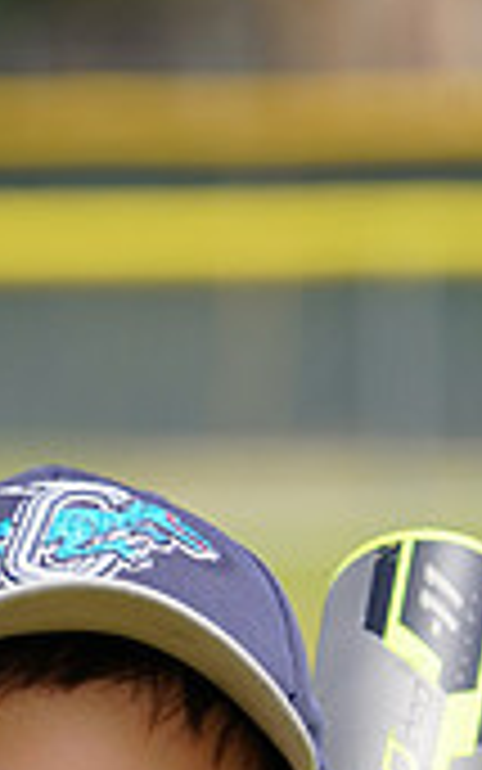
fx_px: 18375
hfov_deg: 1.5
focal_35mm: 875
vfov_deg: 2.4
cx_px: -88
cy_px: 1238
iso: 100
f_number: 9
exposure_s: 1/250
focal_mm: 253
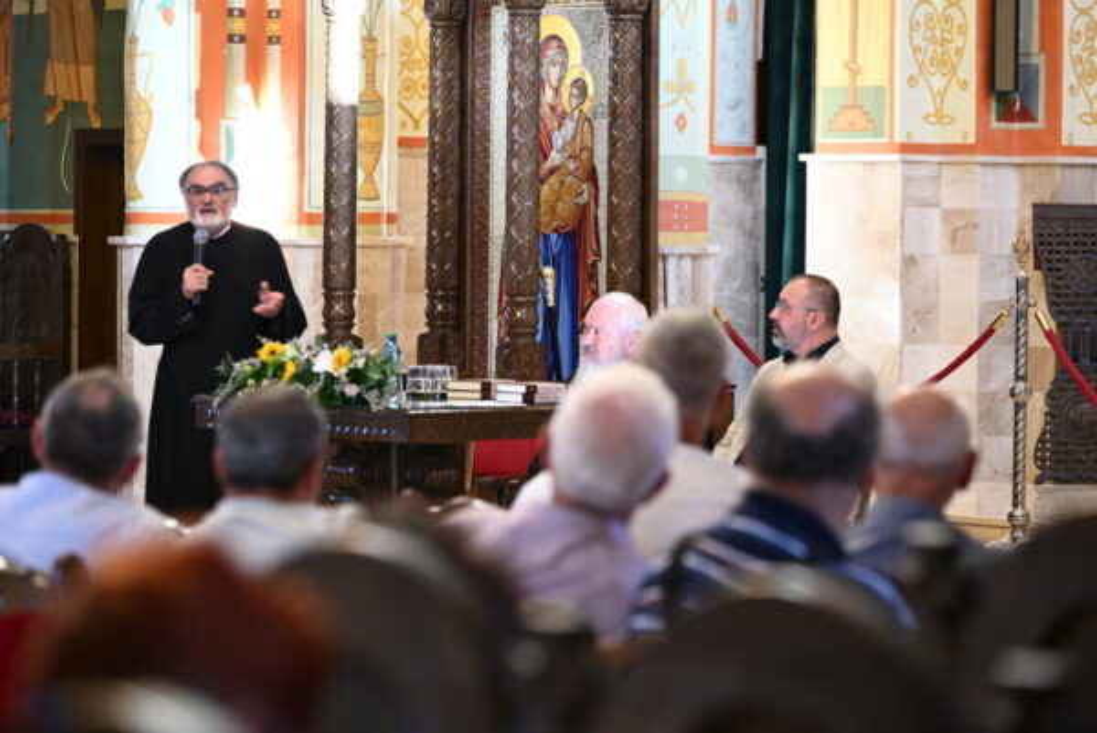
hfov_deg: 13.7
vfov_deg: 9.2
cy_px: 366
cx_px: 548
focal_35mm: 150
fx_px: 4574
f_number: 4
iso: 1600
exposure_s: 1/50
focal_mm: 150
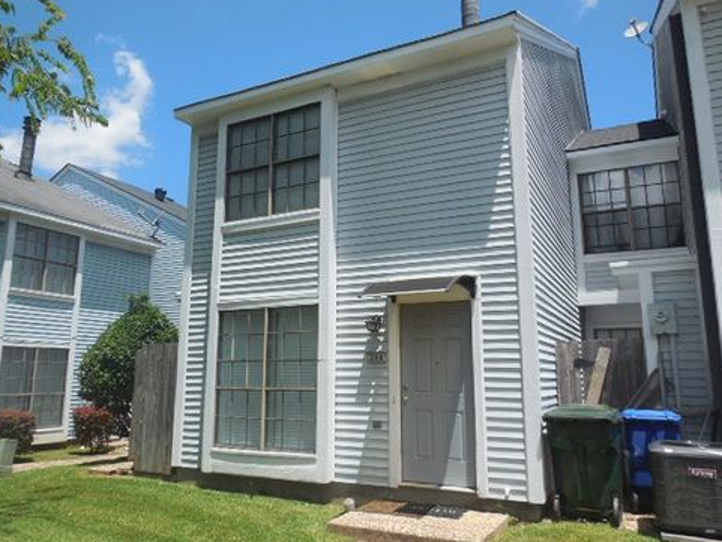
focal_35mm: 26
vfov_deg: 53.1
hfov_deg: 67.3
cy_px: 265
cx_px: 354
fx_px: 542
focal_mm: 4.5
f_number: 3.1
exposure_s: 1/1600
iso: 125
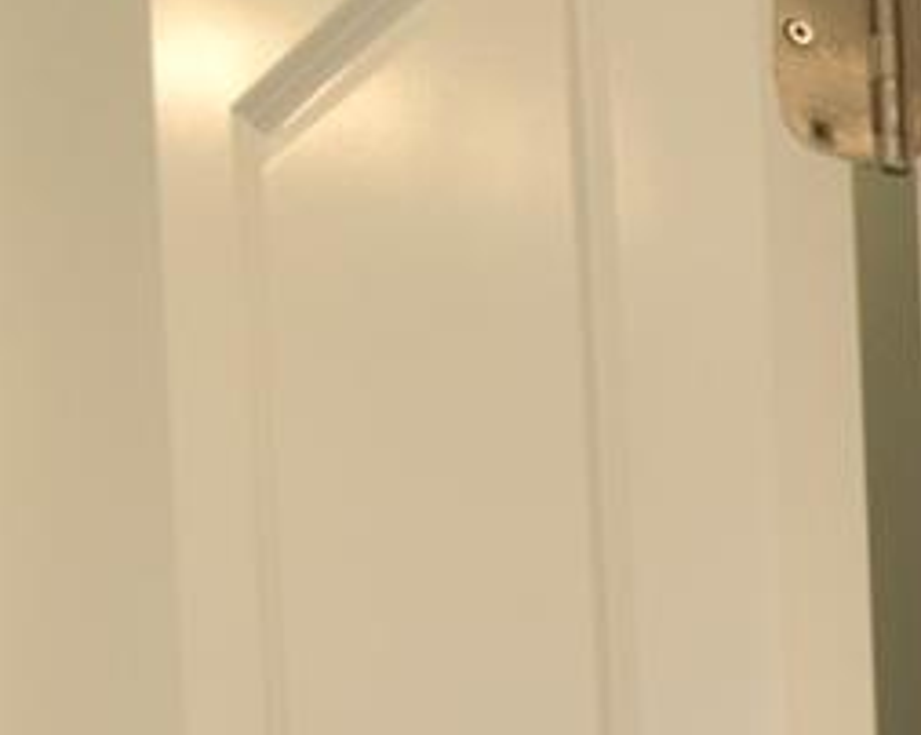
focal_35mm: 89
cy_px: 1339
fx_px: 2424
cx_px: 2090
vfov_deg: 14.9
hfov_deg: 15.0
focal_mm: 10
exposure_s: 1/15
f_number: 10
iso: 250
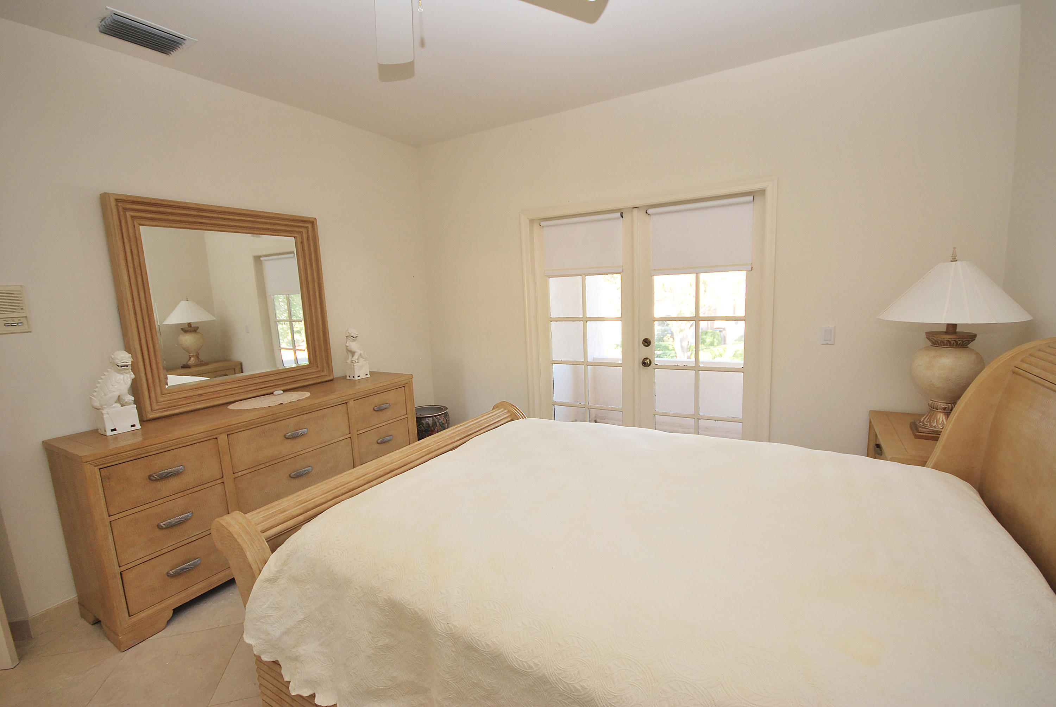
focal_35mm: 15
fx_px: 441
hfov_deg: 100.3
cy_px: 354
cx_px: 528
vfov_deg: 77.5
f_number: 4.5
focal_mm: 10
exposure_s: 1/80
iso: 200
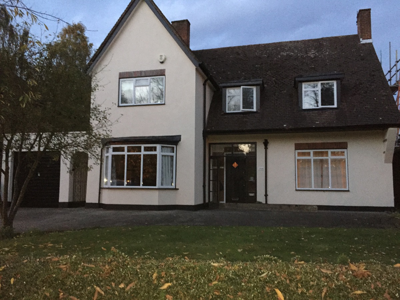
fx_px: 335
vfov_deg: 48.2
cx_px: 200
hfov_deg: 61.7
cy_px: 150
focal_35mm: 29
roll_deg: +0.0
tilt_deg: +6.2
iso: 500
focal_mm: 4.15
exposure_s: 1/16
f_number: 2.2
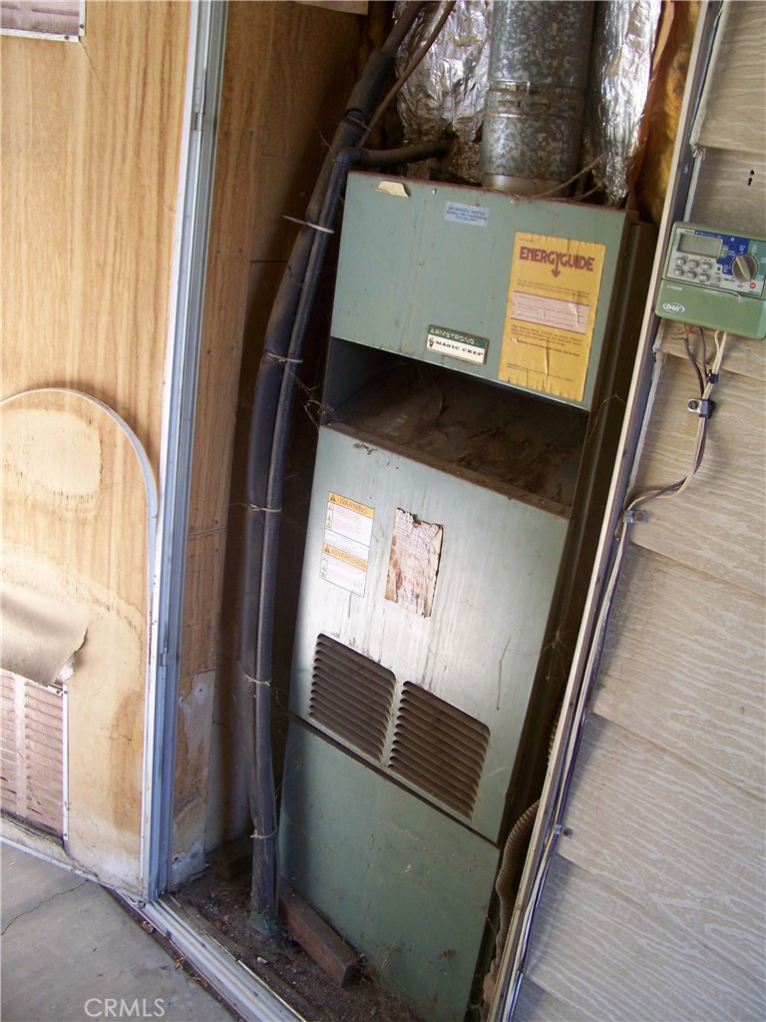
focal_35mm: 33
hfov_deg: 42.9
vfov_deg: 55.4
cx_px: 383
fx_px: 974
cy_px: 511
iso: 125
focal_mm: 5.85
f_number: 2.8
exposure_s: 1/30
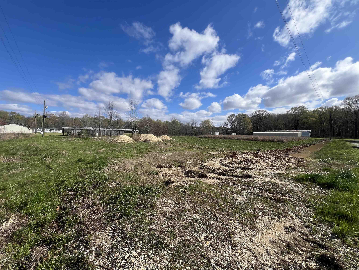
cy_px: 135
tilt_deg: -0.2
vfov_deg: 89.9
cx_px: 180
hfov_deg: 106.2
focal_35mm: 13
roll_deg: +0.4
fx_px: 135
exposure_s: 1/2179
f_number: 1.8
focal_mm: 1.57
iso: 32
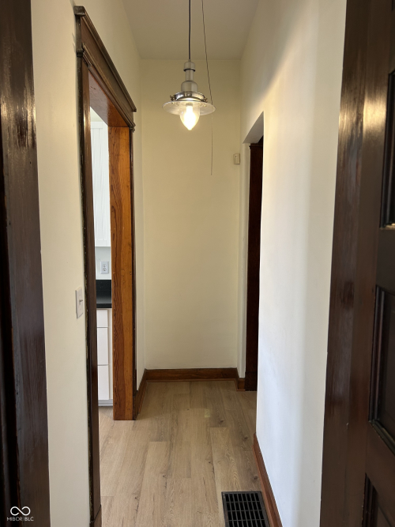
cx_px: 198
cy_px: 264
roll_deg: -0.3
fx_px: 396
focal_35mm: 26
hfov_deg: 53.0
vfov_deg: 67.3
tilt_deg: -5.9
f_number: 1.5
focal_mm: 5.7
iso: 80
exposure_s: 1/60
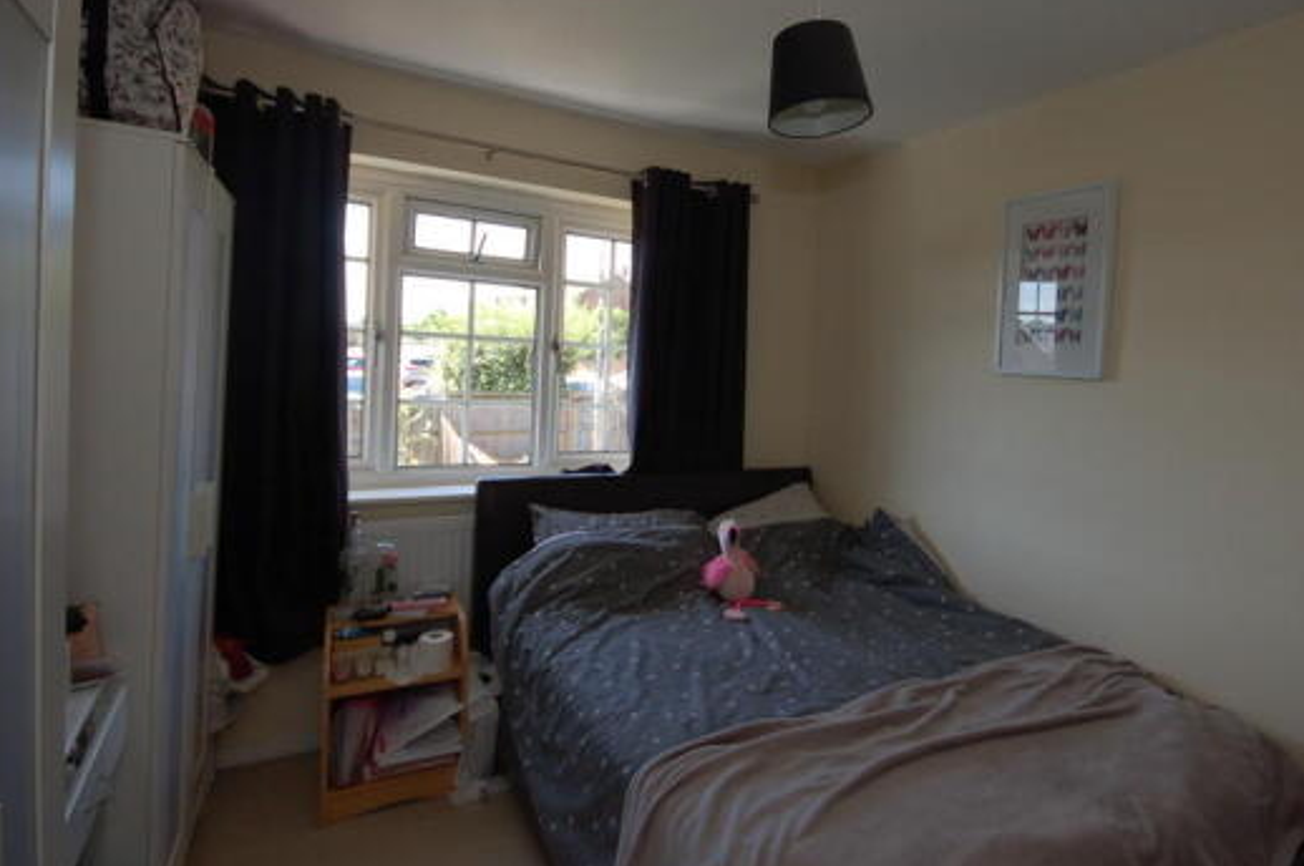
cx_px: 760
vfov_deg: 64.2
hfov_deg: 86.2
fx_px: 687
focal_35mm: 19
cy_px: 375
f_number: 5.6
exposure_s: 1/125
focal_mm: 10
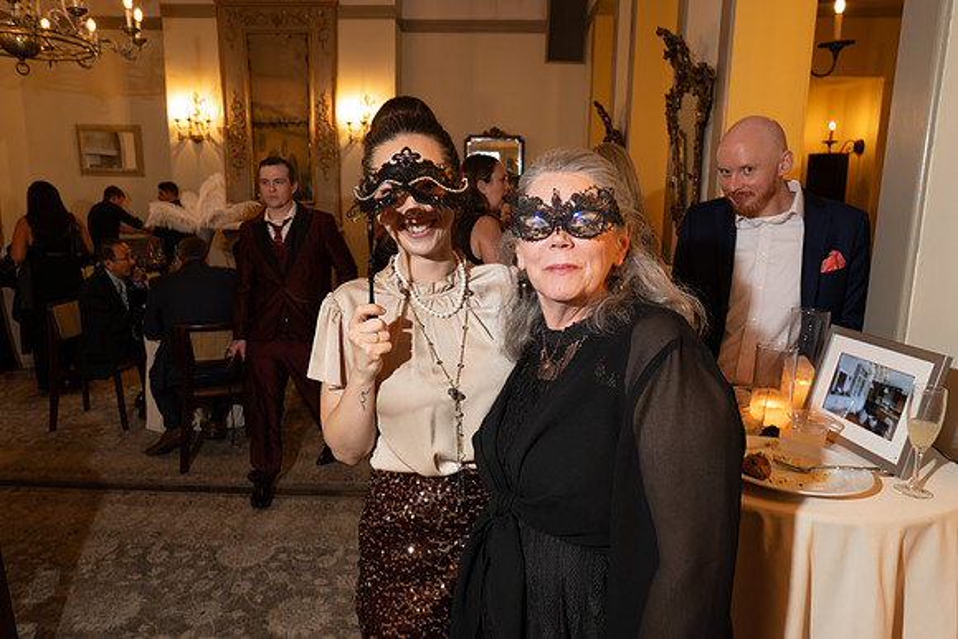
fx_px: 639
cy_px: 320
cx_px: 479
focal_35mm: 24
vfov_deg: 53.2
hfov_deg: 73.7
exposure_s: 1/60
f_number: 5.6
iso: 3200
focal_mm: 24
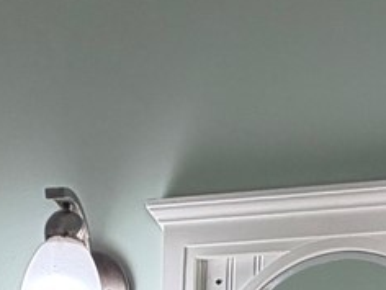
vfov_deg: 11.7
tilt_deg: -5.8
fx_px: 1059
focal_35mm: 95
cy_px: 762
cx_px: 186
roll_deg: -0.9
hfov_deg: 20.7
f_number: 2.2
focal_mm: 2.22
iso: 160
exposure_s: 1/120
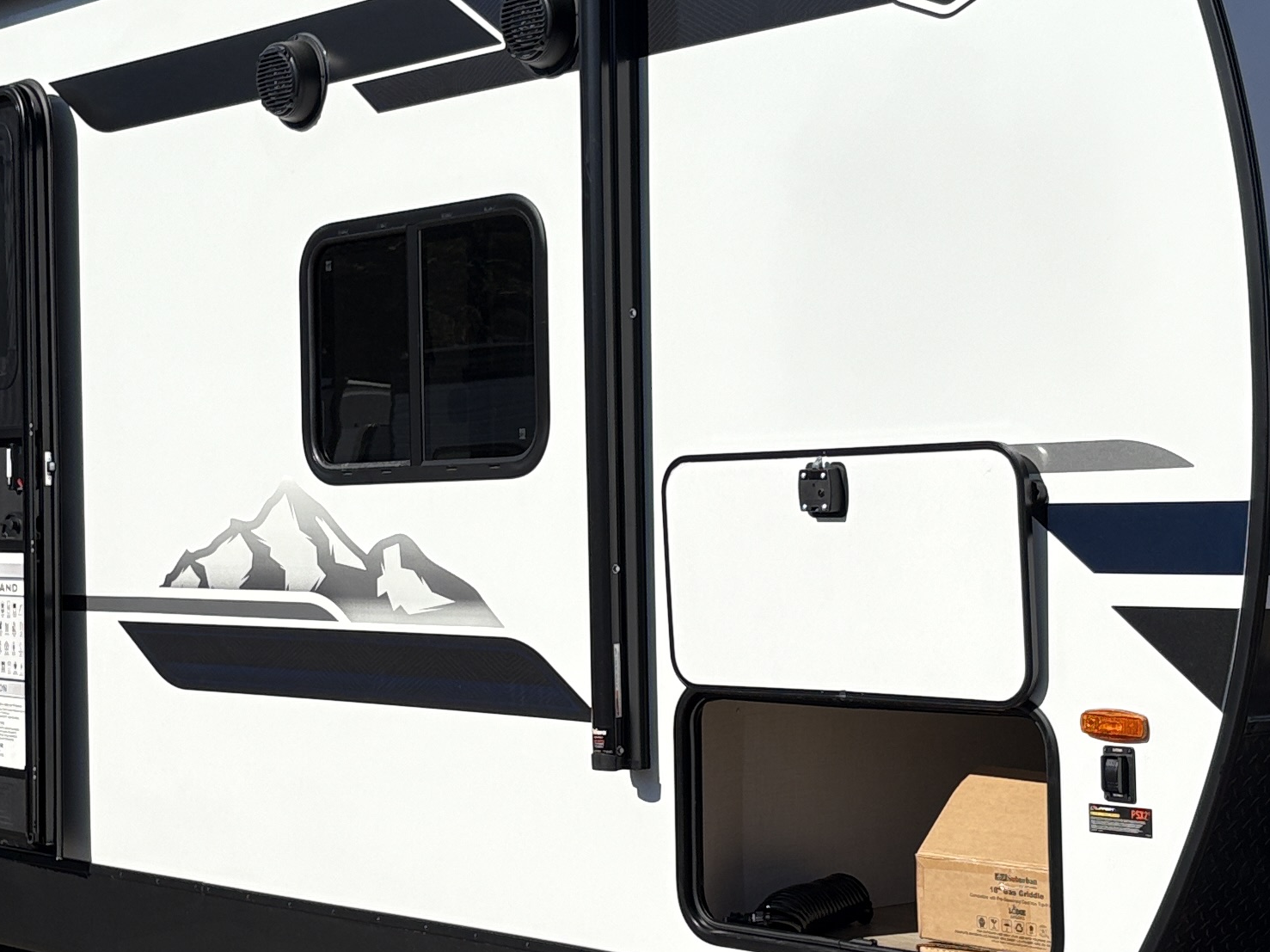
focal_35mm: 71
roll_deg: +2.1
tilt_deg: -1.5
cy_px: 530
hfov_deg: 27.4
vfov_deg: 20.7
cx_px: 529
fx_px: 2604
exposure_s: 1/7813
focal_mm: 5.96
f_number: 1.6
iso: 50
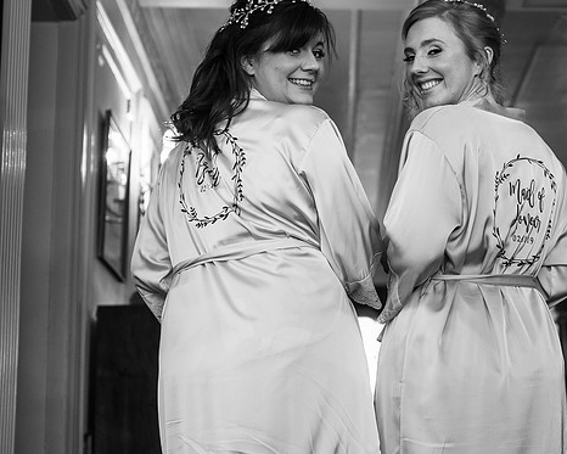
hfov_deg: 25.8
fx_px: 1208
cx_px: 474
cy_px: 253
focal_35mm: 72
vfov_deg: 21.3
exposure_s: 1/100
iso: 250
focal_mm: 35
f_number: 2.5
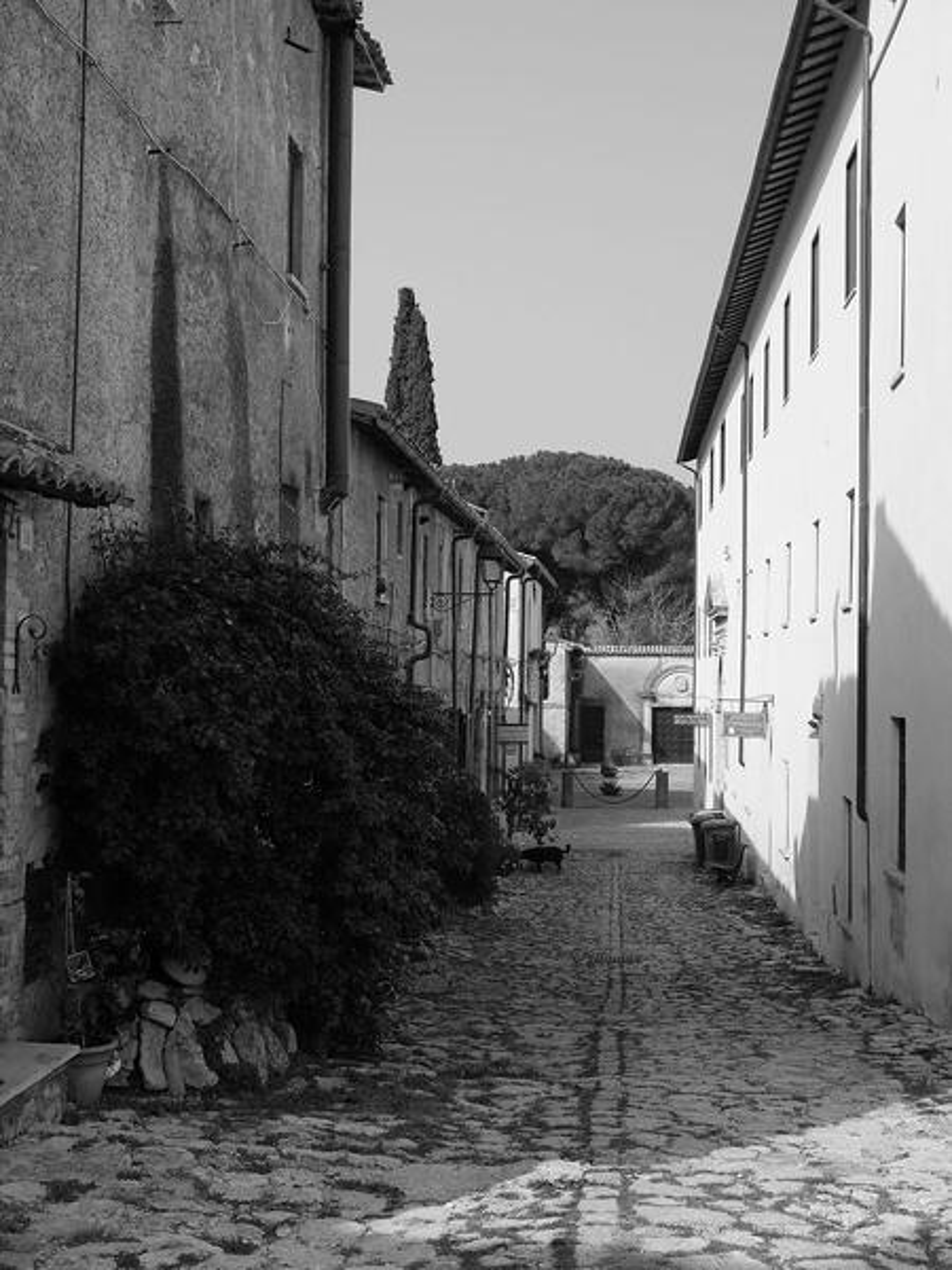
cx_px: 476
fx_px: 1760
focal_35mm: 48
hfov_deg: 30.3
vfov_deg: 39.7
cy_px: 635
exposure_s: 1/500
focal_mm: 24
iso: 200
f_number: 7.1
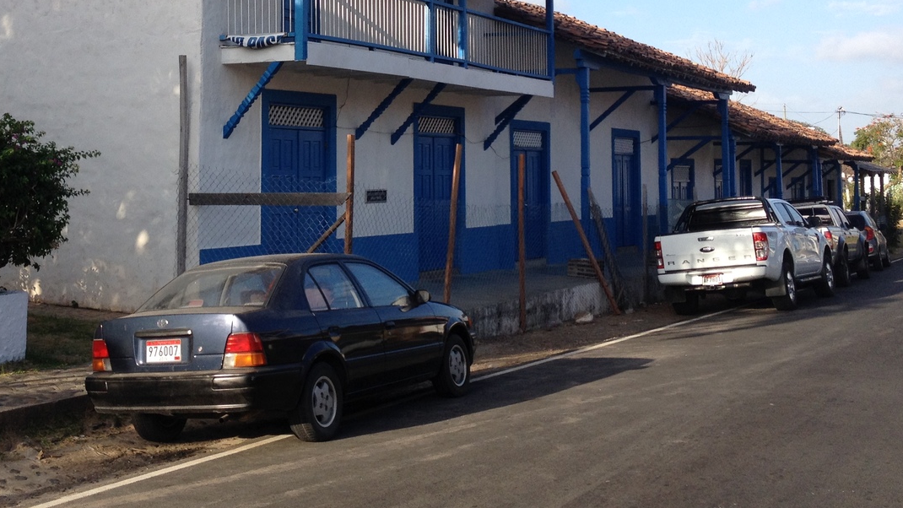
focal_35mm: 57
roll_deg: +0.1
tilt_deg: +1.1
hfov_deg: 36.4
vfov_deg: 20.8
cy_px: 91
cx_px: 330
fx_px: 1365
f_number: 2.4
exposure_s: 1/890
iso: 50
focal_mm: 4.28
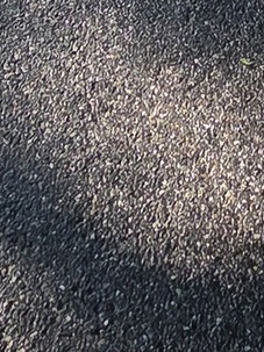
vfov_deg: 11.9
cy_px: -661
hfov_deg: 13.7
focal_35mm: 99
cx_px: 436
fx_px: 1007
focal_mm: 2.2
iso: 50
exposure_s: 1/182
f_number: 2.2
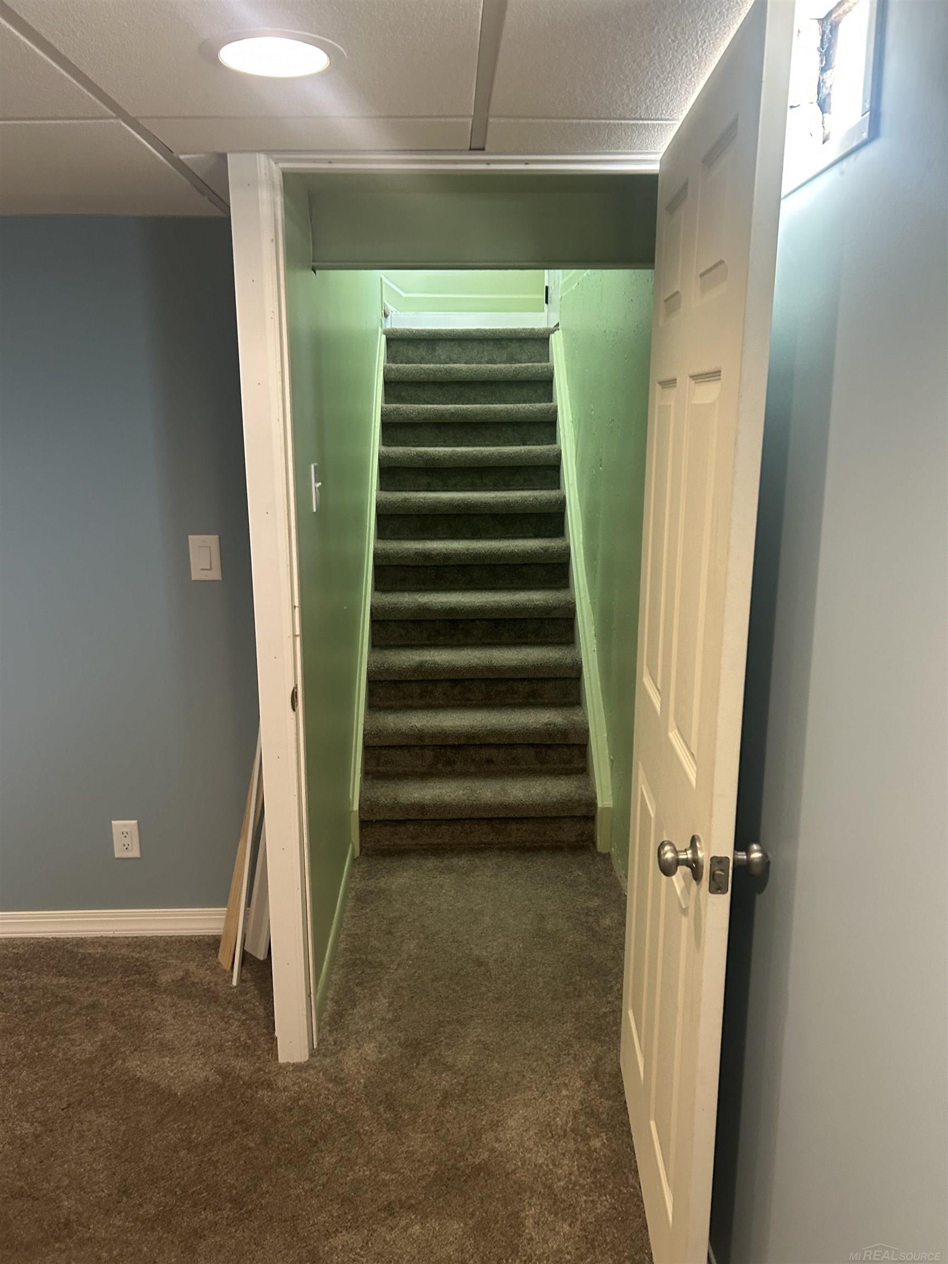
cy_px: 632
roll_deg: +0.4
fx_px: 949
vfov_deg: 67.3
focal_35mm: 26
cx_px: 474
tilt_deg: -13.1
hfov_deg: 53.1
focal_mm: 5.7
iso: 200
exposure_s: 1/60
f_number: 1.5
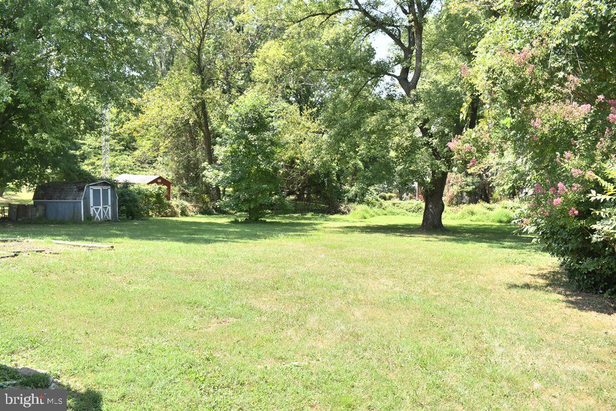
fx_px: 513
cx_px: 308
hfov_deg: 61.9
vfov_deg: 43.6
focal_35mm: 30
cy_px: 206
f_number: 7.1
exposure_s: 1/250
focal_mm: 20
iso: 200
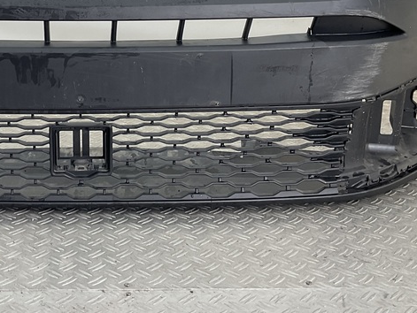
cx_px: 104
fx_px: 747
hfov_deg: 30.6
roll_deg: -0.9
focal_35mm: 62
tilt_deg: -7.5
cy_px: 4
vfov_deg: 22.8
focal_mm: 3
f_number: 1.8
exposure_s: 1/120
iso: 20
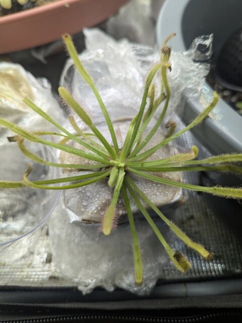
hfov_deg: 56.8
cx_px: 121
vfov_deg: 71.6
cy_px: 162
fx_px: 224
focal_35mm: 24
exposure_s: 1/312
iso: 45
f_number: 1.85
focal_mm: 6.81
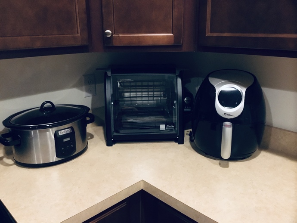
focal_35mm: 31
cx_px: 148
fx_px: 266
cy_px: 112
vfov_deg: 45.5
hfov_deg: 58.3
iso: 250
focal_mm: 3.3
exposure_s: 1/15
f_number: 2.4
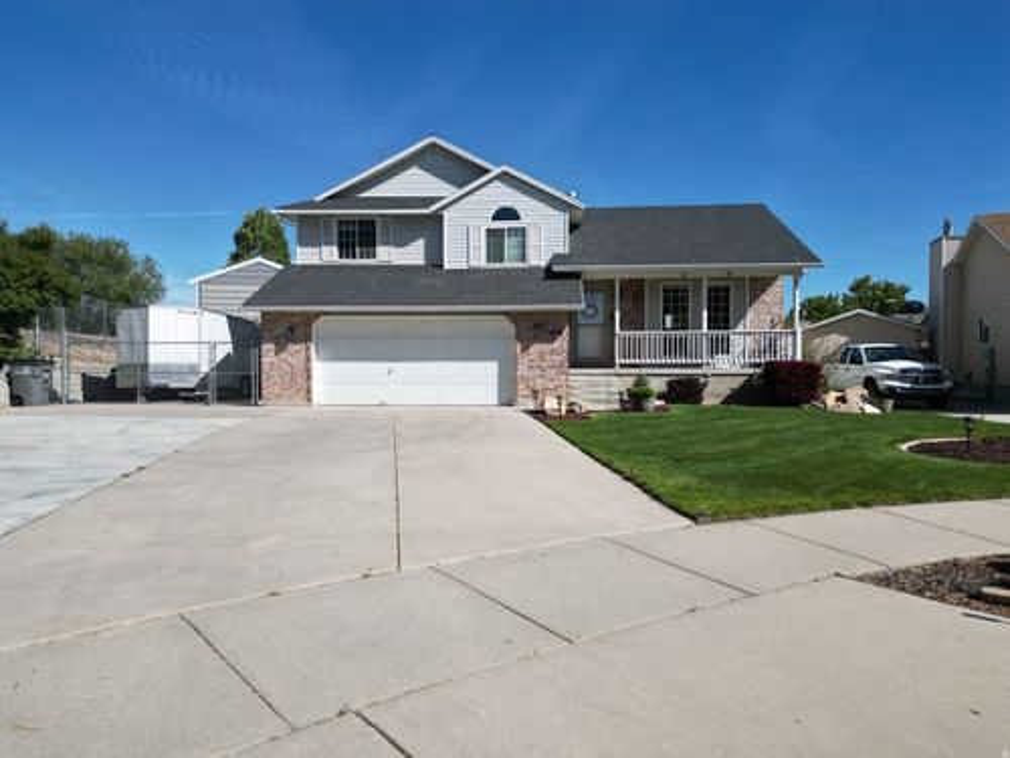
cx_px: 505
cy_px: 379
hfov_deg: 71.6
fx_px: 700
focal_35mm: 24
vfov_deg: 56.8
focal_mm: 6.72
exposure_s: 1/3200
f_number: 1.7
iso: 100
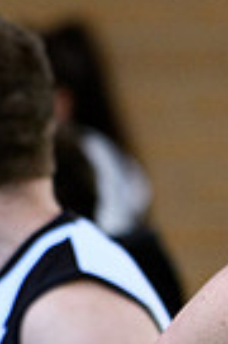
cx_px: 379
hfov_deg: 0.7
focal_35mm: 1962
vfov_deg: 1.1
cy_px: 349
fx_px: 18733
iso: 800
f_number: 2.8
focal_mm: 200
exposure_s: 1/2500
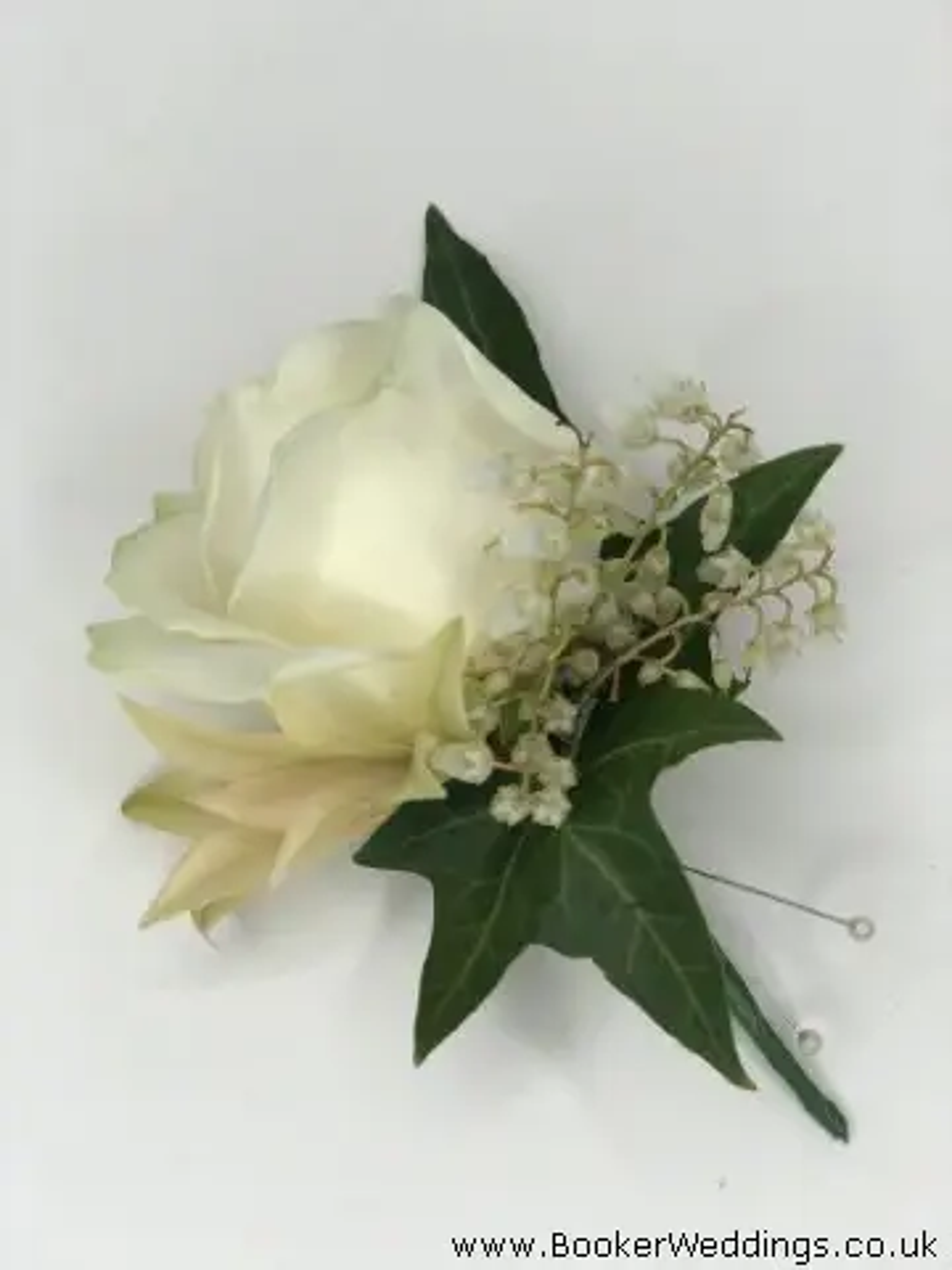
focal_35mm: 52
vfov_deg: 36.8
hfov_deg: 28.0
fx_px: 1907
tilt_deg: -75.2
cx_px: 476
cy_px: 635
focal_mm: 6
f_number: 2.4
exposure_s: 1/231
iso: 16
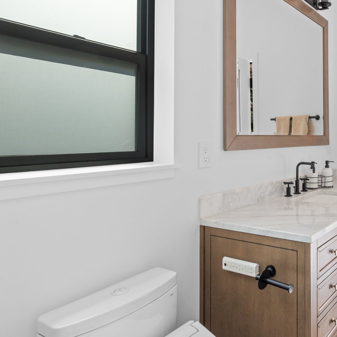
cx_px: 332
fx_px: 308
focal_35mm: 28
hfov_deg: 48.1
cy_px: 138
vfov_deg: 56.9
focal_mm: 16
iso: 400
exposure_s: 1/30
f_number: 11
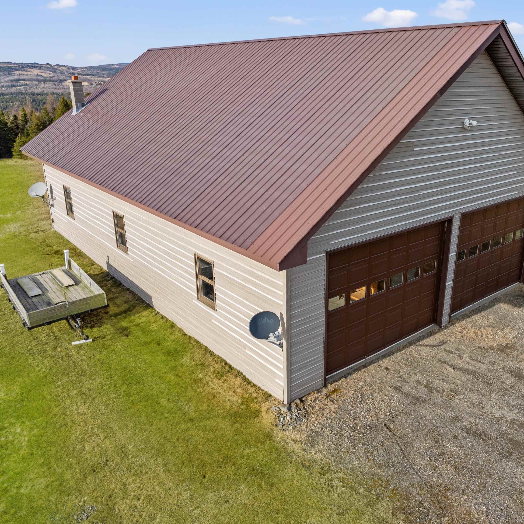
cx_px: 307
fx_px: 497
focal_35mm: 29
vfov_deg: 55.6
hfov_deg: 55.3
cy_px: 263
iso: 150
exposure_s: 1/1600
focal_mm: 12.29
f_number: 2.8
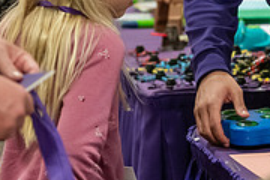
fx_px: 1815
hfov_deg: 8.5
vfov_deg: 5.6
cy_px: -83
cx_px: 198
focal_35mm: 242
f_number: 3.2
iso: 2000
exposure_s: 1/200
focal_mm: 75
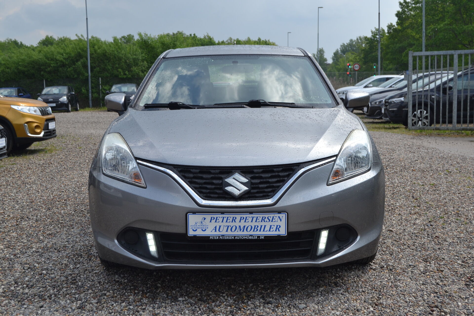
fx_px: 592
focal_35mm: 45
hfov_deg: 43.6
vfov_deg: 29.9
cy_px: 158
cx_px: 237
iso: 100
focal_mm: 30
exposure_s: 1/250
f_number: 8
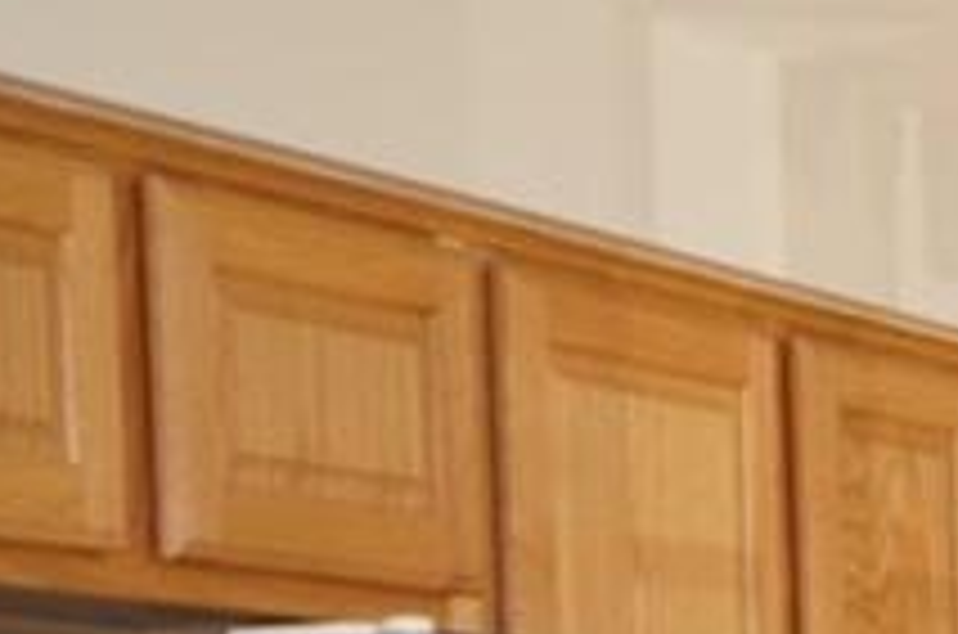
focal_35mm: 159
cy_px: 1311
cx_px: 1534
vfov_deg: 8.1
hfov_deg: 12.2
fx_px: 4222
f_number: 4
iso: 400
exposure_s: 1/160
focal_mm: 22
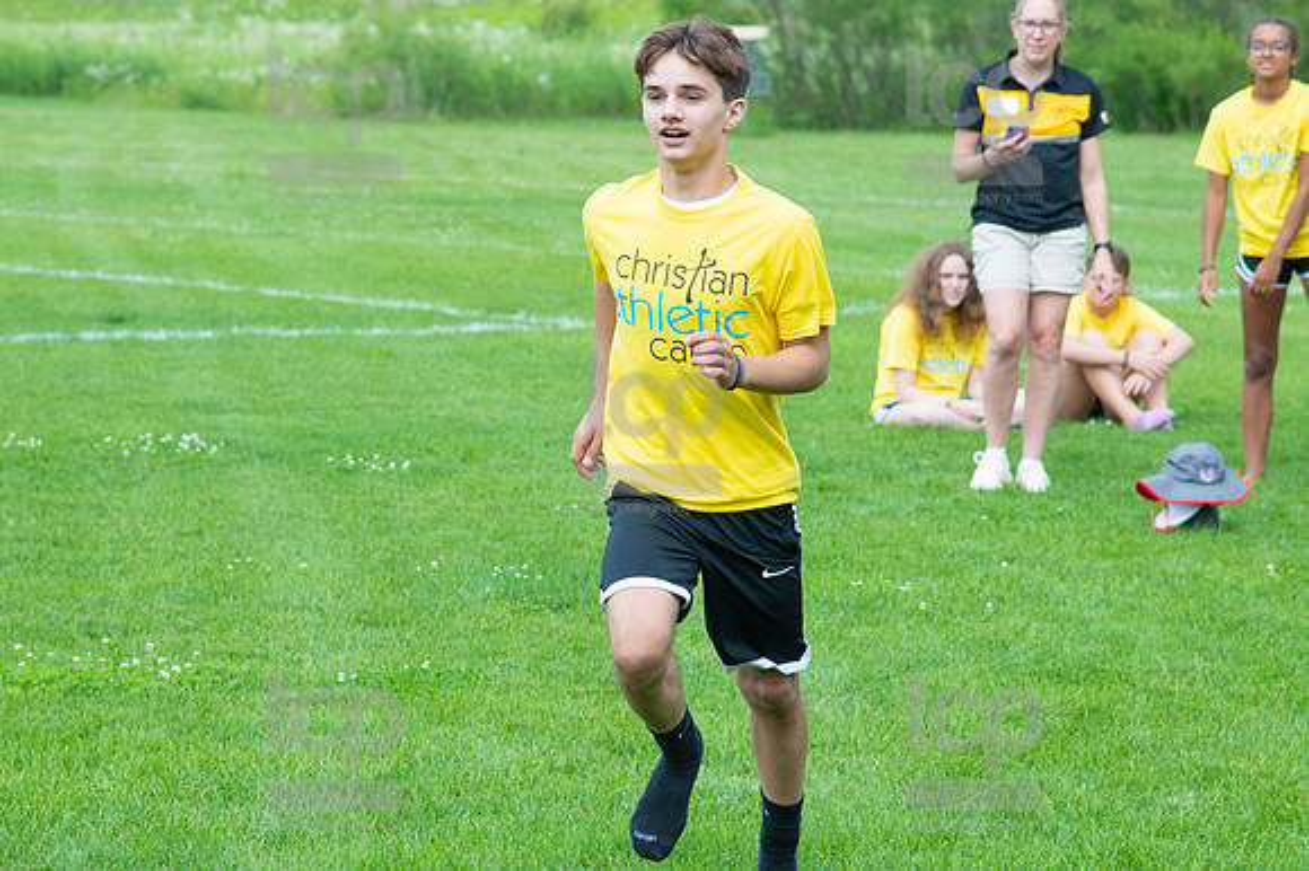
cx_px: 654
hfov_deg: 12.2
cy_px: 436
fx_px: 6105
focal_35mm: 168
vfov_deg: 8.2
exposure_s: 1/1250
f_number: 5.6
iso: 320
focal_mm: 112
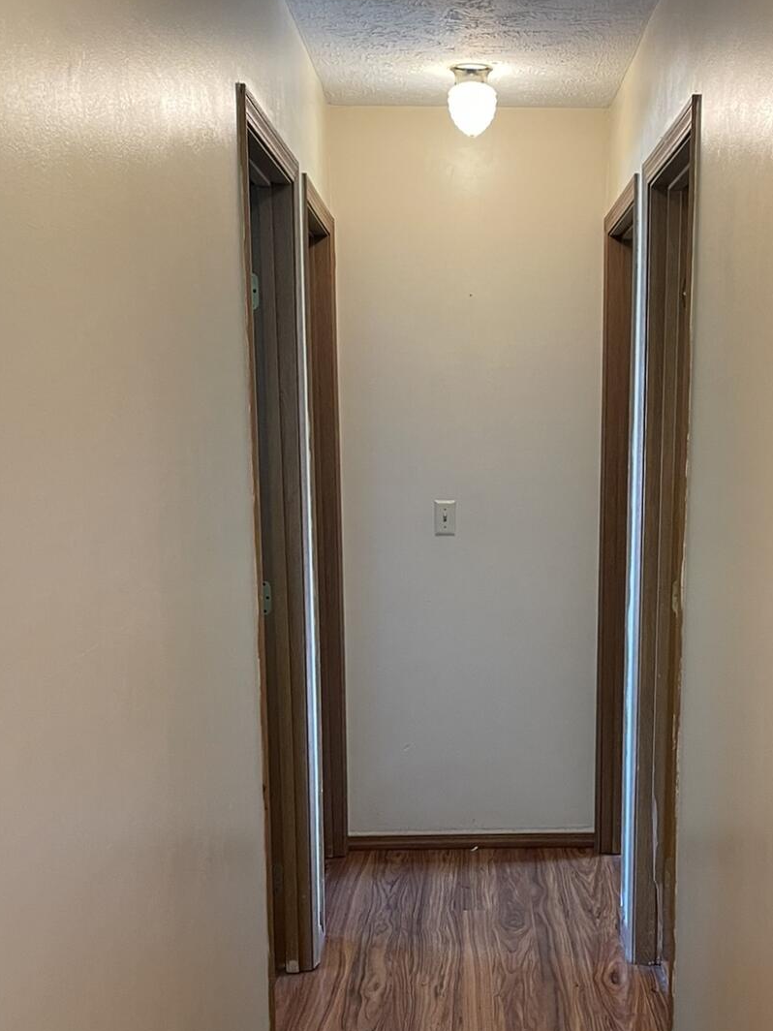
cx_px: 530
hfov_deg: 30.6
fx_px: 1399
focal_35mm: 47
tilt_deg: -10.8
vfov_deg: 39.8
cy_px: 710
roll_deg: -0.4
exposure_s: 1/60
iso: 250
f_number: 1.6
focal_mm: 5.1
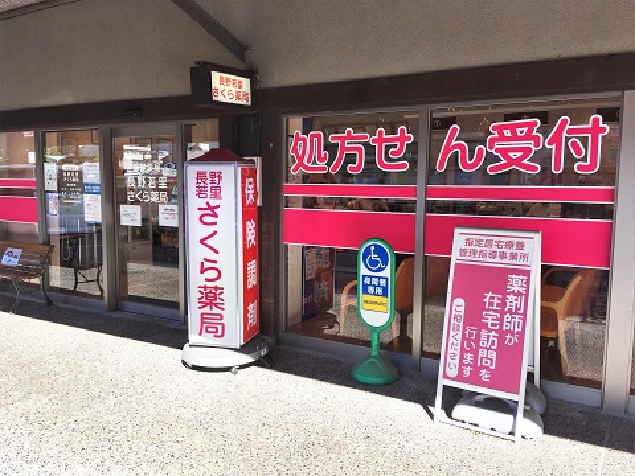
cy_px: 238
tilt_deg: -8.2
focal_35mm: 29
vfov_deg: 48.2
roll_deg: -0.8
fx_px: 532
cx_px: 318
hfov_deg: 61.7
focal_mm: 4.15
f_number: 2.2
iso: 25
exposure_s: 1/409
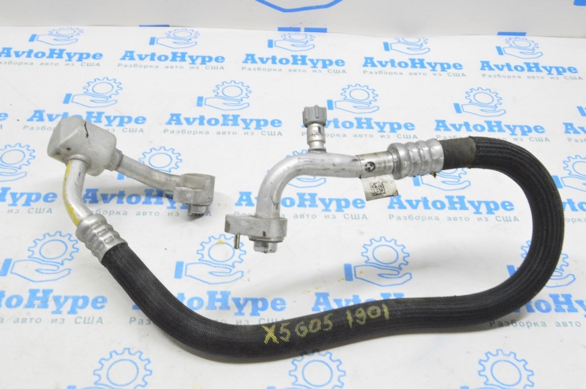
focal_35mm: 39
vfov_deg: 34.2
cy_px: 194
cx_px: 293
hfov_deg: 49.6
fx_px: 634
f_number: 20
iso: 6400
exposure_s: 1/20
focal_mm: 26
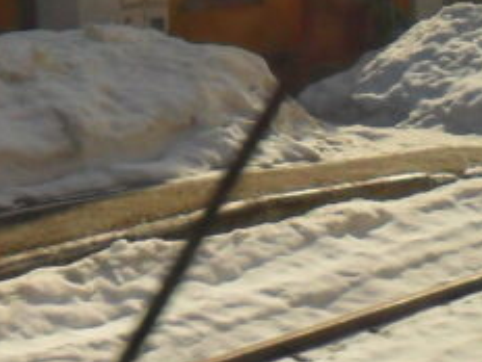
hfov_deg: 16.1
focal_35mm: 119
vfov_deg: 11.7
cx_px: -56
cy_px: -258
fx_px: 1657
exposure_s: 1/180
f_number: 8.9
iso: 100
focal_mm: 4.9
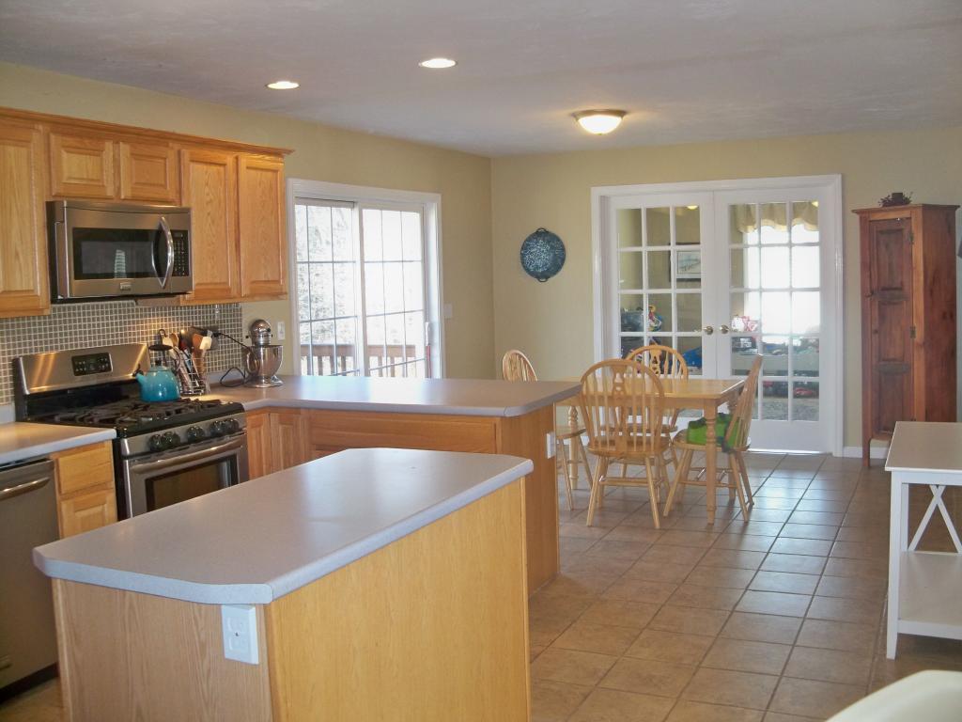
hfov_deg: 52.6
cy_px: 361
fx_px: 973
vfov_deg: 40.7
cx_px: 481
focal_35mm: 35
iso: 200
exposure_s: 1/30
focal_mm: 6.2
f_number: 3.5
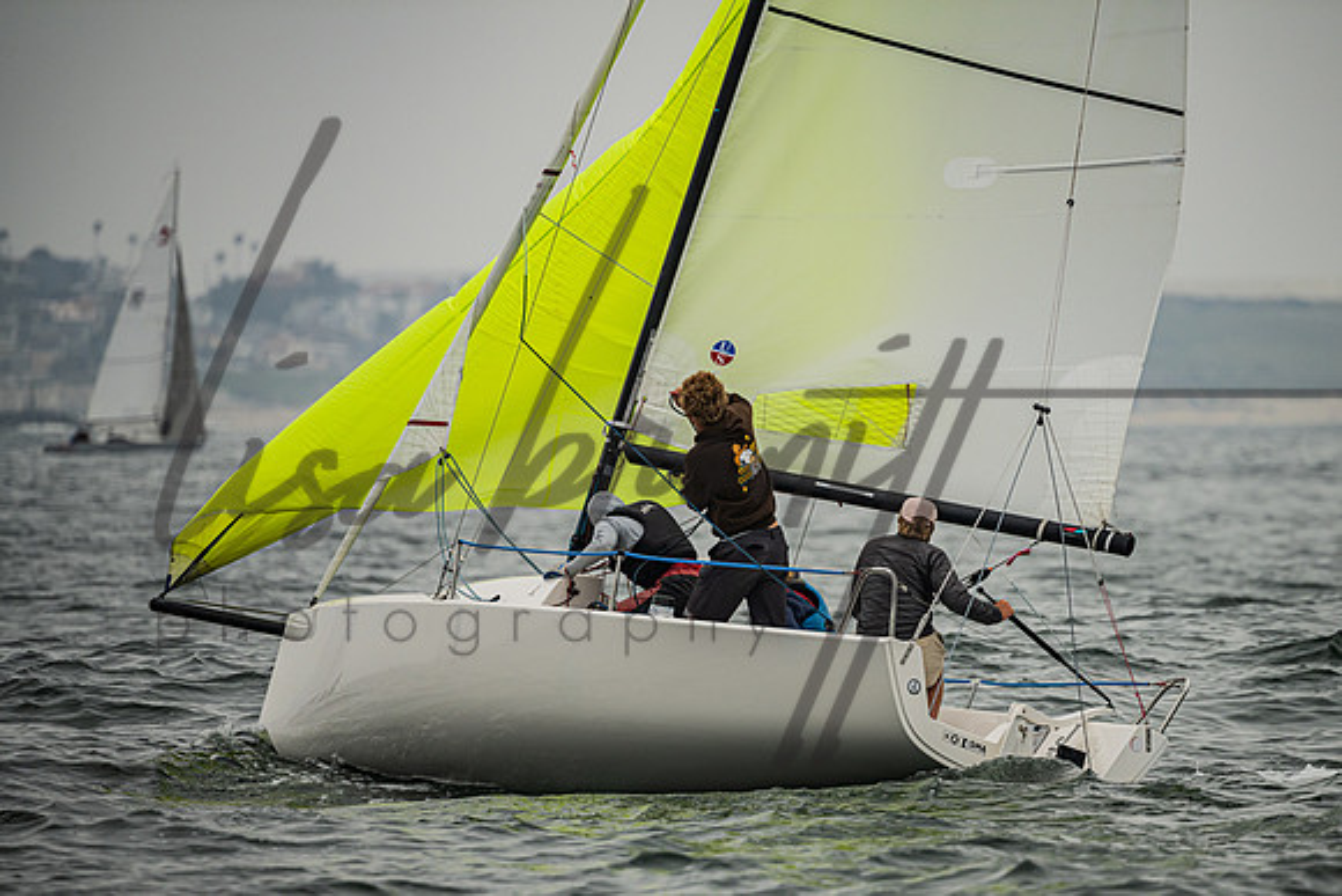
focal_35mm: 451
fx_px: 16817
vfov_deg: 3.1
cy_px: 505
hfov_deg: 4.6
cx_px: 757
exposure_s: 1/4000
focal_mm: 400
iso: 320
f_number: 5.6
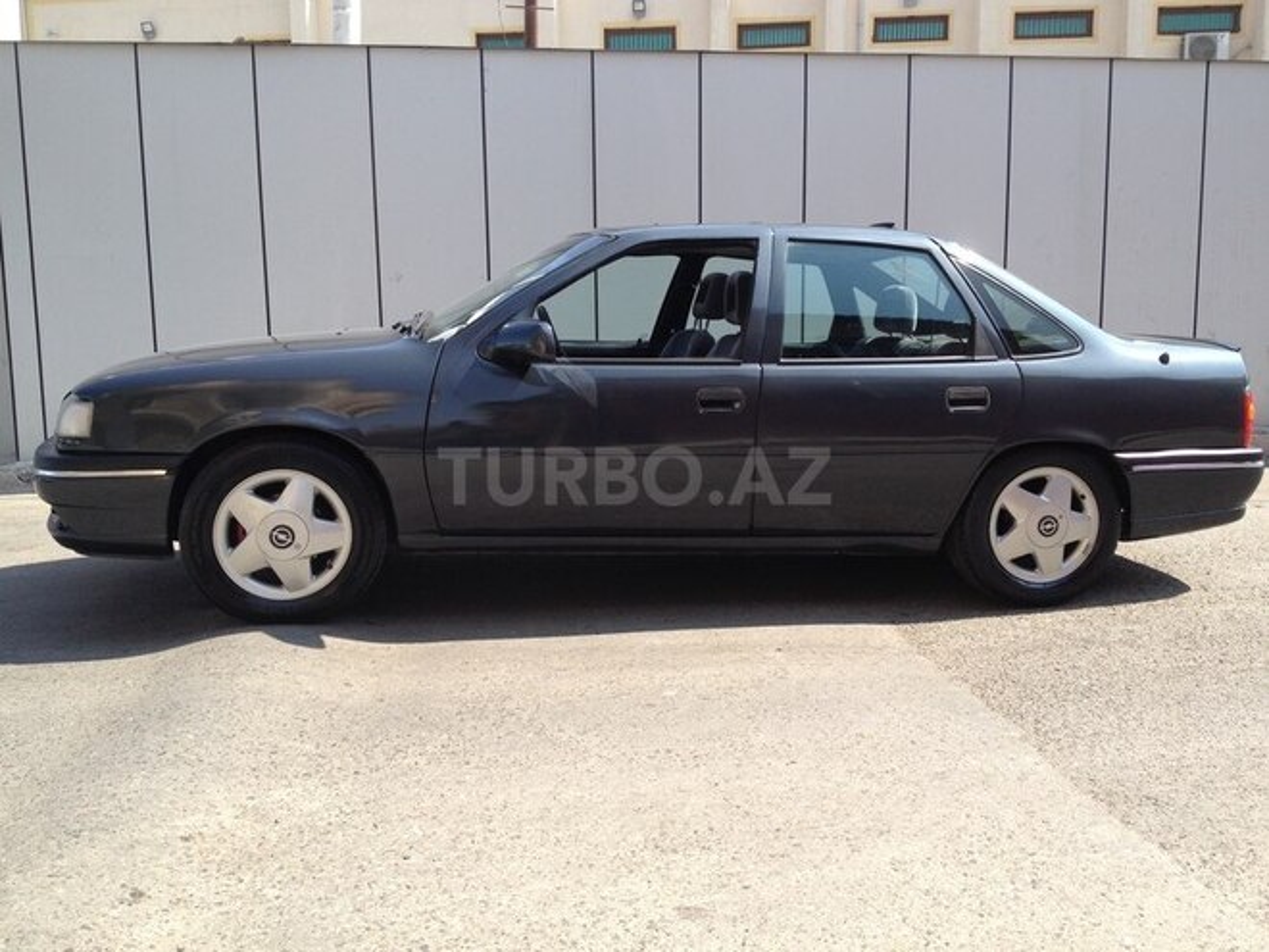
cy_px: 476
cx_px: 634
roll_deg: +1.4
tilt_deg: -12.6
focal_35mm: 35
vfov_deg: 40.7
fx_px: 1283
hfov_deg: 52.6
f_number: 2.4
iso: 50
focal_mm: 4.28
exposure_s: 1/708
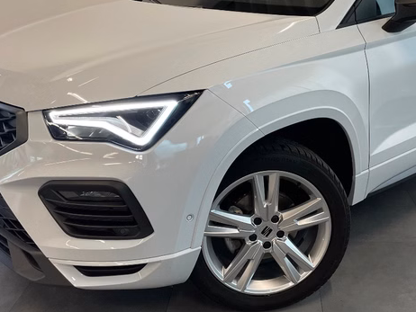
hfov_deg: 41.6
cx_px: 272
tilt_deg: -16.9
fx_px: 541
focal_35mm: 45
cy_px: 115
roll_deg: +0.5
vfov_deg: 32.0
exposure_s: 1/100
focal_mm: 4.2
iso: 125
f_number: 1.6
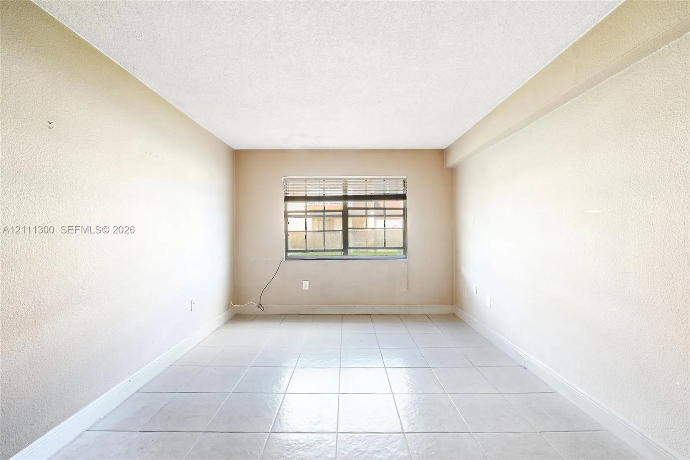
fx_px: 268
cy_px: 230
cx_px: 345
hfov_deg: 104.3
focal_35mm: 14
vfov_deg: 81.2
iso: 400
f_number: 8
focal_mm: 14
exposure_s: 1/3
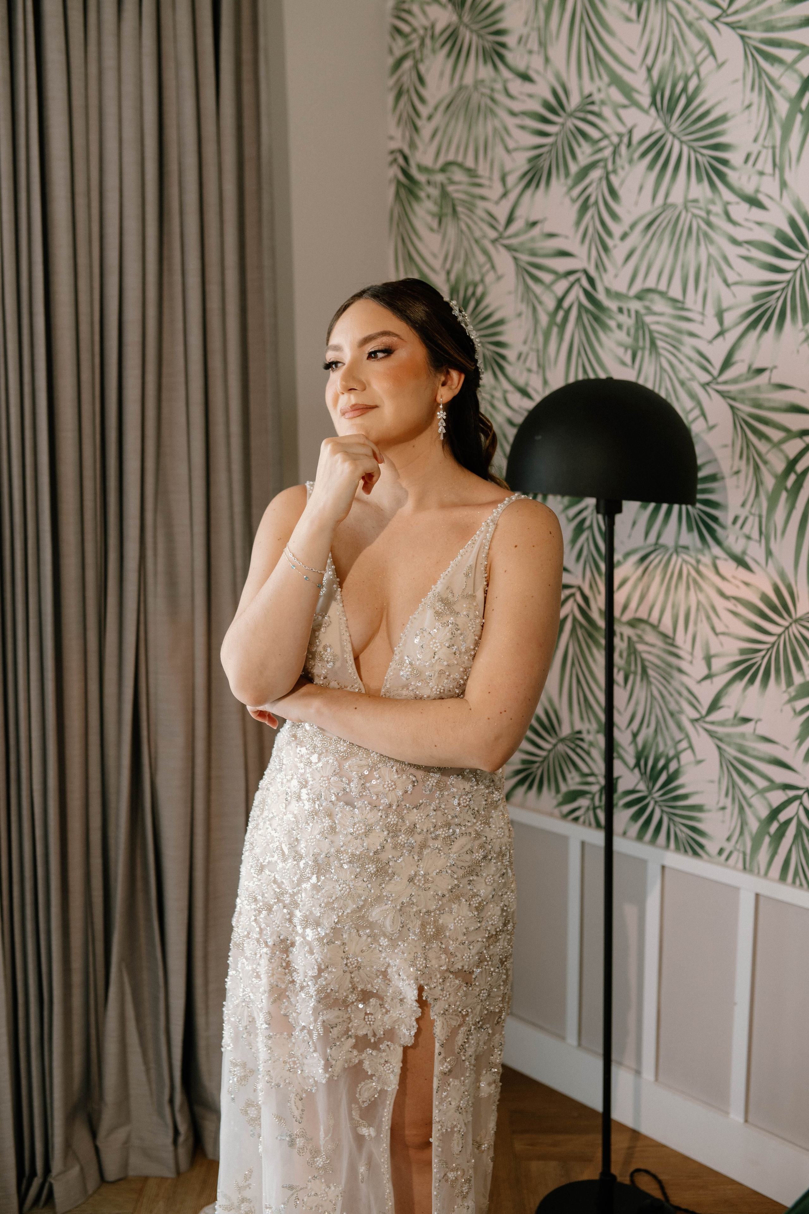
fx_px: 1180
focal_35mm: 35
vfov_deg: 54.4
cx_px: 404
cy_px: 607
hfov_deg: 37.9
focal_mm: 35
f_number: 2.8
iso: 400
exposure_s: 1/200
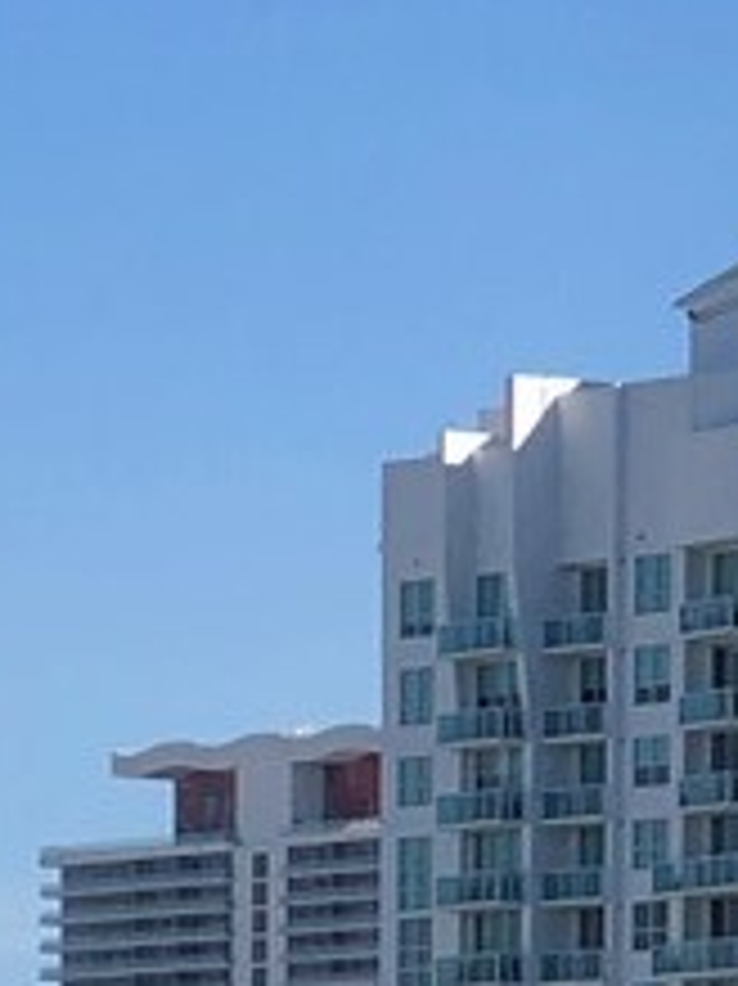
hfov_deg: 3.9
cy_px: 1711
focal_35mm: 380
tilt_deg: -0.6
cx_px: -819
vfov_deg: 5.2
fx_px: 10812
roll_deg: -0.2
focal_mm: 6
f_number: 2.4
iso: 16
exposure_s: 1/1312
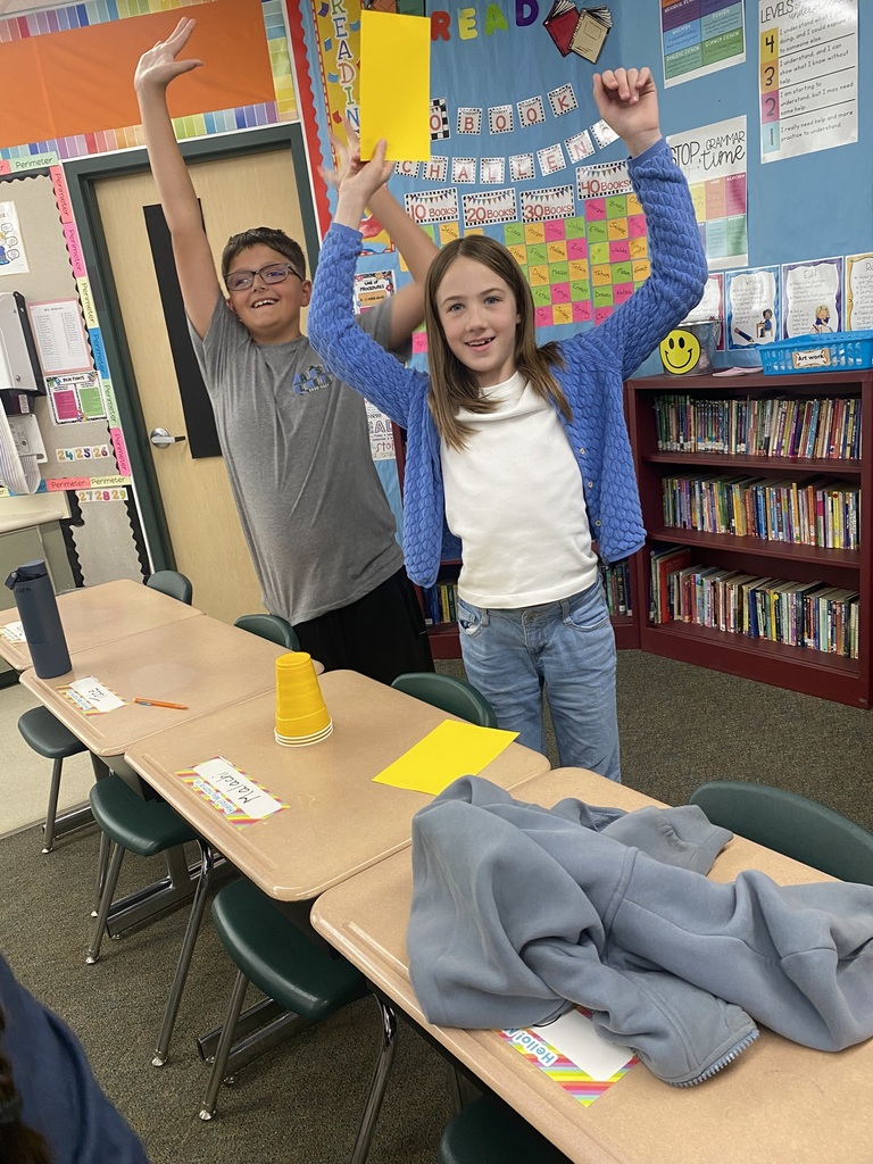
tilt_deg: -15.6
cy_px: 582
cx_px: 436
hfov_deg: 53.1
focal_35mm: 26
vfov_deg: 67.3
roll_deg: +7.7
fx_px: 874
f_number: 1.8
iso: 100
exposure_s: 1/60
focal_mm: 4.25
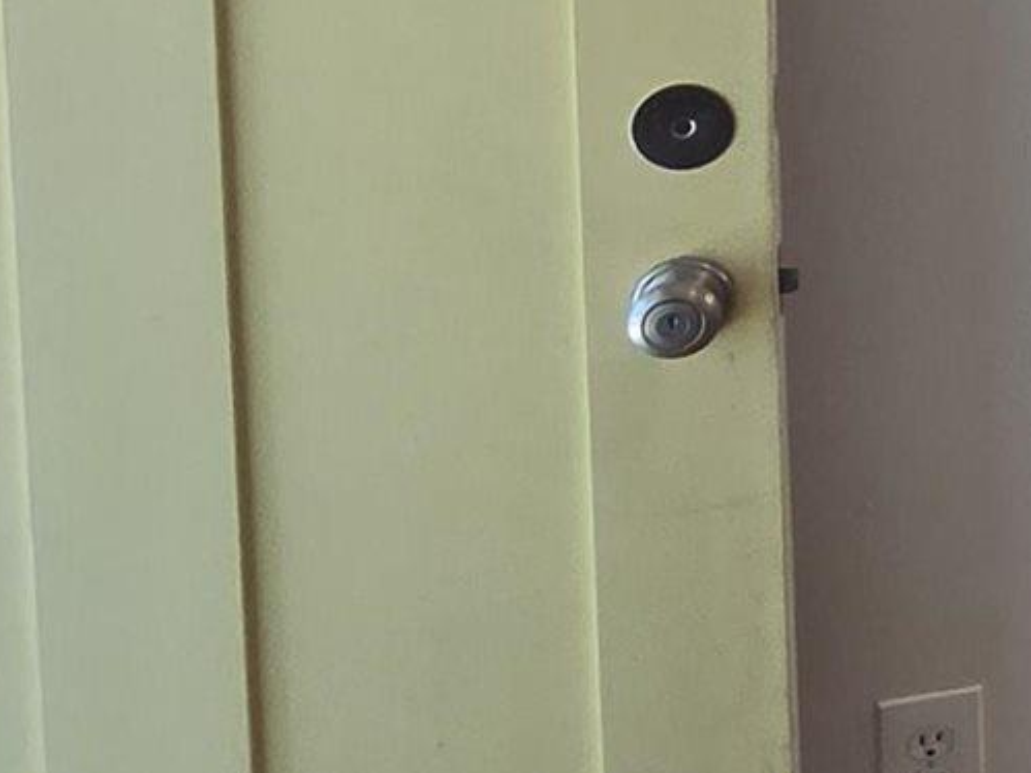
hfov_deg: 15.0
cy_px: -320
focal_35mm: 80
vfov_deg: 17.0
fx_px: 2382
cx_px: 2450
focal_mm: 2.2
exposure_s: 1/120
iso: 125
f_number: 2.2
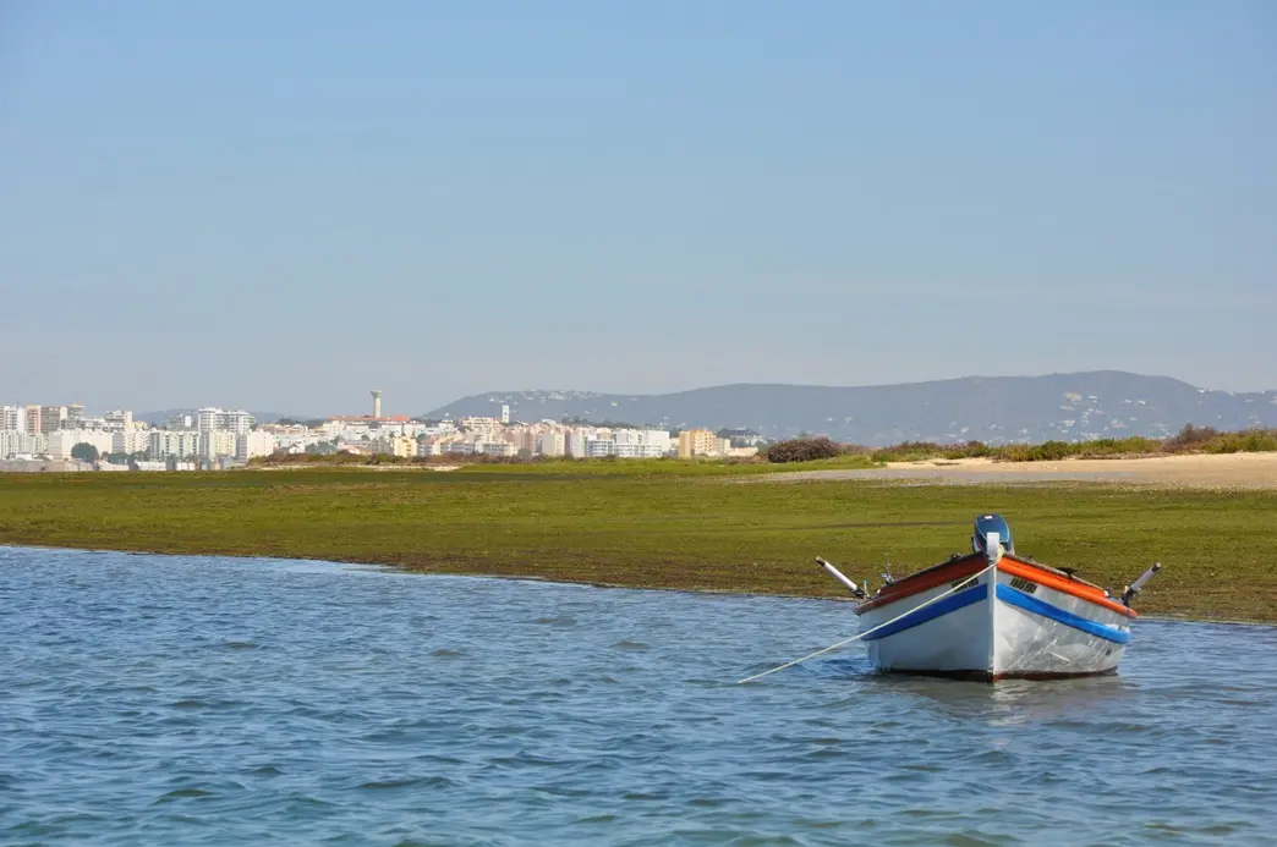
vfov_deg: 8.7
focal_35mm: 158
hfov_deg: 13.1
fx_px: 5579
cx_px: 638
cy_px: 424
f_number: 10
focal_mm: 105
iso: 200
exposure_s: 1/400
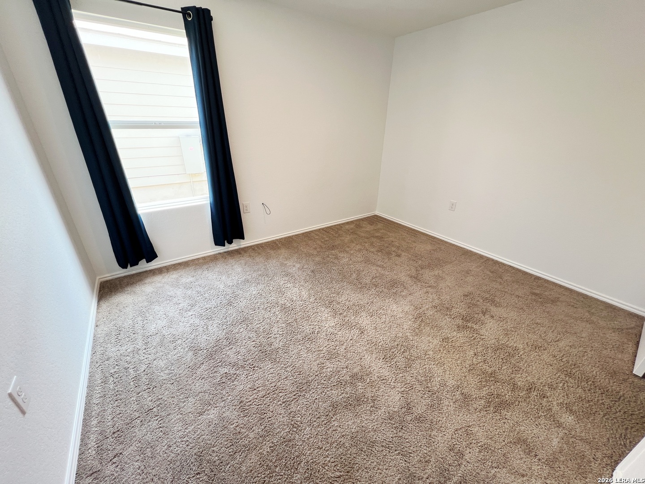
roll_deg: -1.5
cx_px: 322
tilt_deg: -25.1
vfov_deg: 89.9
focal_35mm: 13
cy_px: 242
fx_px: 242
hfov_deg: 106.2
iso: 64
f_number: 1.8
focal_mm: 1.57
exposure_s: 1/30
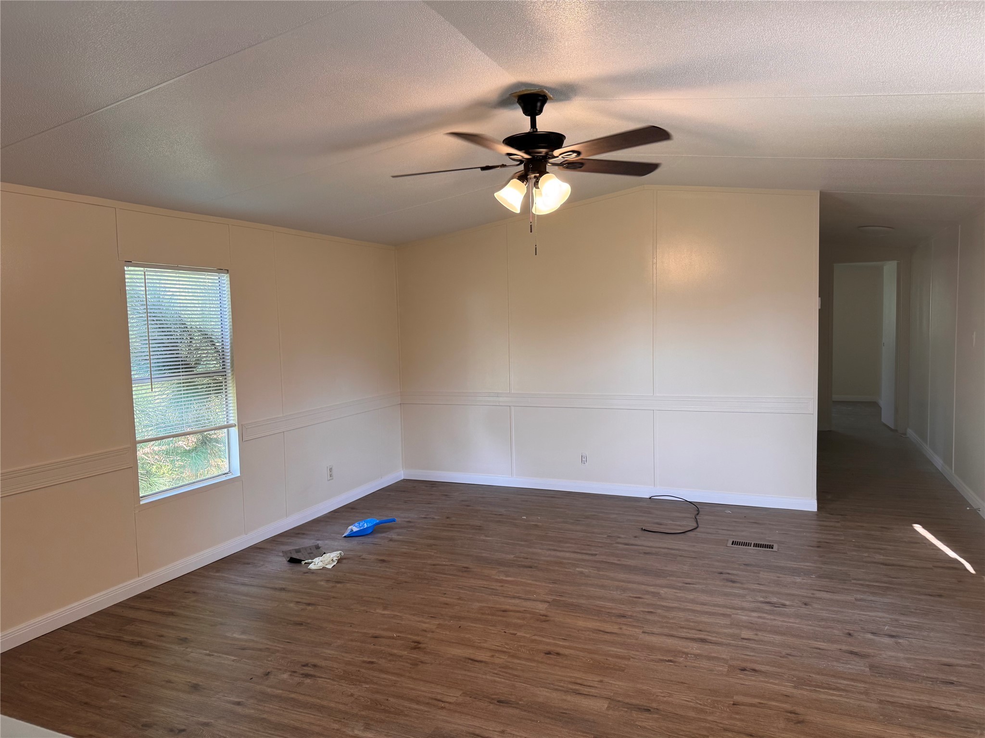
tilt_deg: -5.3
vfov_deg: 56.8
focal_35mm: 24
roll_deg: +1.5
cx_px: 492
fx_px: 683
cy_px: 369
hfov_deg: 71.6
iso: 125
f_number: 1.78
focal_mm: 6.76
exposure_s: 1/120
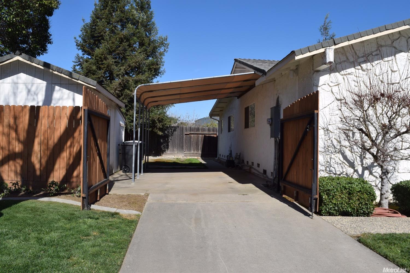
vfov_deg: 48.0
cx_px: 205
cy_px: 136
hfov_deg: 67.4
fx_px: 308
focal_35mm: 27
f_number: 10
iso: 200
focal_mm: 18
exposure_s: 1/400
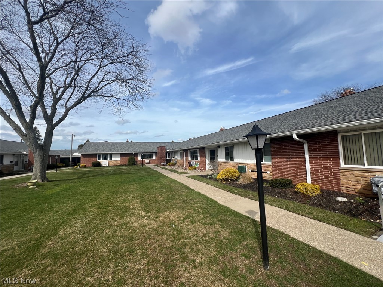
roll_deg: +1.5
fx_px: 144
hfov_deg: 106.2
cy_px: 144
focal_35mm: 13
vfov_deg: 89.9
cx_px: 192
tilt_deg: +3.9
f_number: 1.8
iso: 32
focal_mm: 1.57
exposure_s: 1/2320
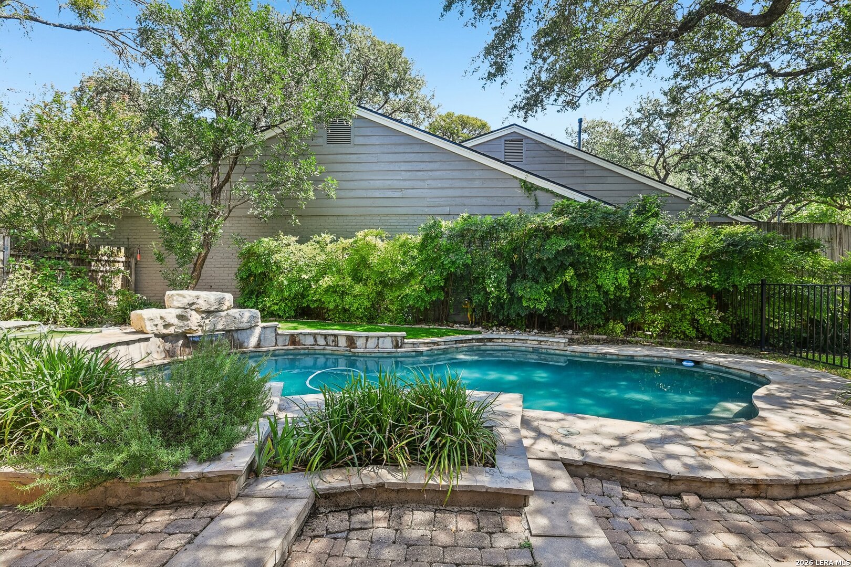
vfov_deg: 73.7
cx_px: 426
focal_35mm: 16
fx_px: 378
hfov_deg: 96.7
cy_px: 284
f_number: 8
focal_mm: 16
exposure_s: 1/50
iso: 400
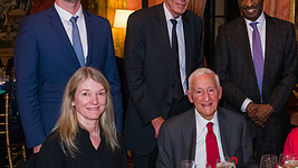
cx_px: 260
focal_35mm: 66
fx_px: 521
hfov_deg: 30.7
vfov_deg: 18.2
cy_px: 89
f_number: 5
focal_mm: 29
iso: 3200
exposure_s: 1/80
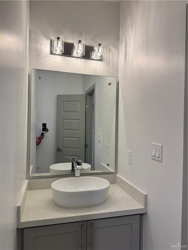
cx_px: 94
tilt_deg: -0.1
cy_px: 125
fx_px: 174
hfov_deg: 56.8
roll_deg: -0.5
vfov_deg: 71.6
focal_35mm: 24
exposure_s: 1/120
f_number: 1.78
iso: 125
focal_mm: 6.76
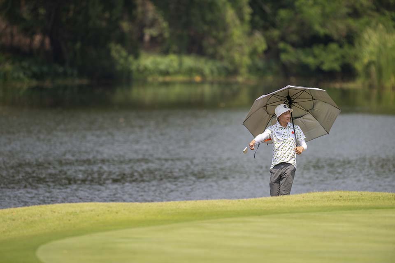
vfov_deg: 3.4
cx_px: 198
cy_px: 132
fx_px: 4389
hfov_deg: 5.2
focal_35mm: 400
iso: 320
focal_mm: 400
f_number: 3.5
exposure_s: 1/2500
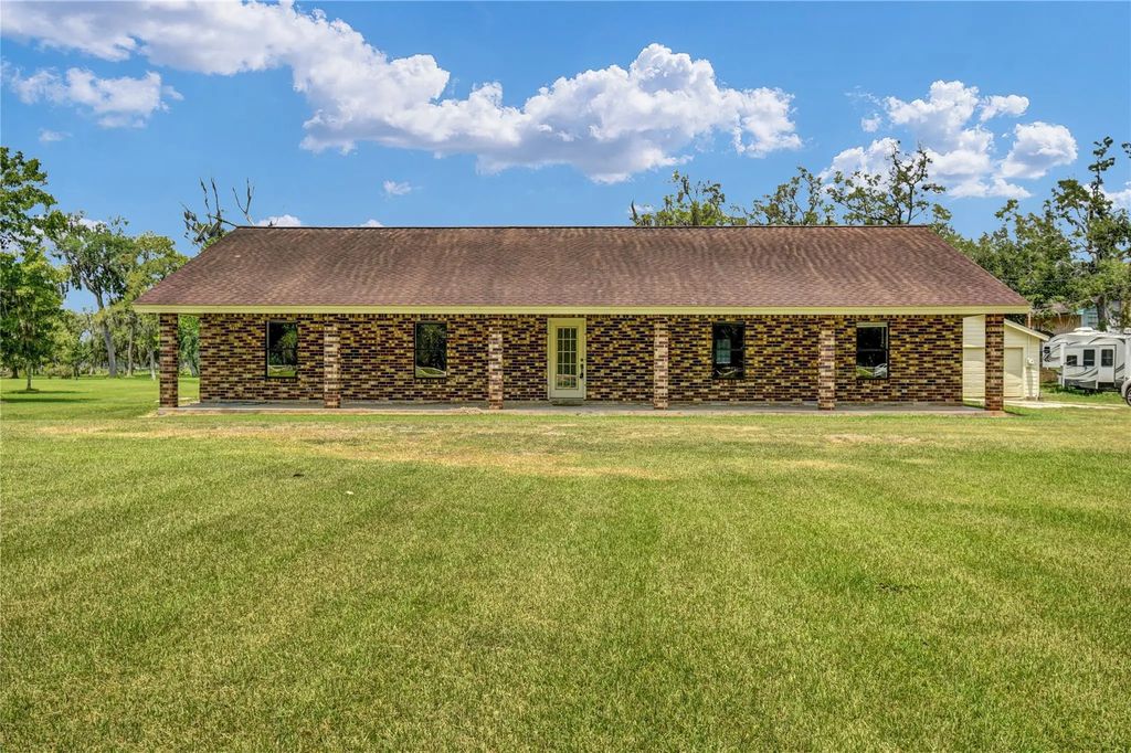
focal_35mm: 30
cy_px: 376
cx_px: 566
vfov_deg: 43.6
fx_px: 942
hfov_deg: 61.9
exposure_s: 1/400
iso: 100
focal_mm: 20
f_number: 7.1
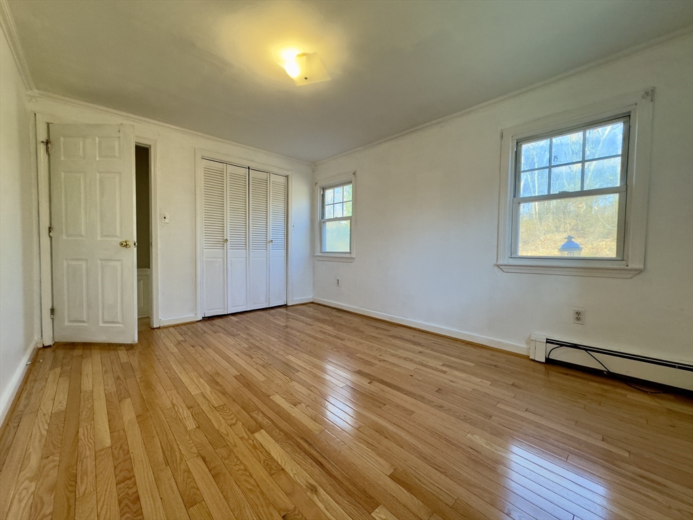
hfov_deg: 102.1
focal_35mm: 14
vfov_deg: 85.7
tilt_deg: -3.1
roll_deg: +0.1
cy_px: 260
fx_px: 280
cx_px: 346
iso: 320
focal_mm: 2.22
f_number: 2.2
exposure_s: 1/120
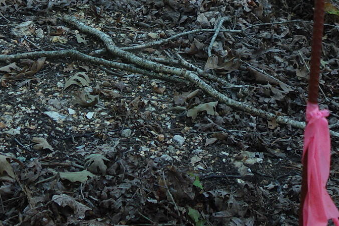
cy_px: -139
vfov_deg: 11.4
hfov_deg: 17.9
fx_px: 1073
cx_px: 180
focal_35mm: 114
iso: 125
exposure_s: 1/100
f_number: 2.5
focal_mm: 10.4
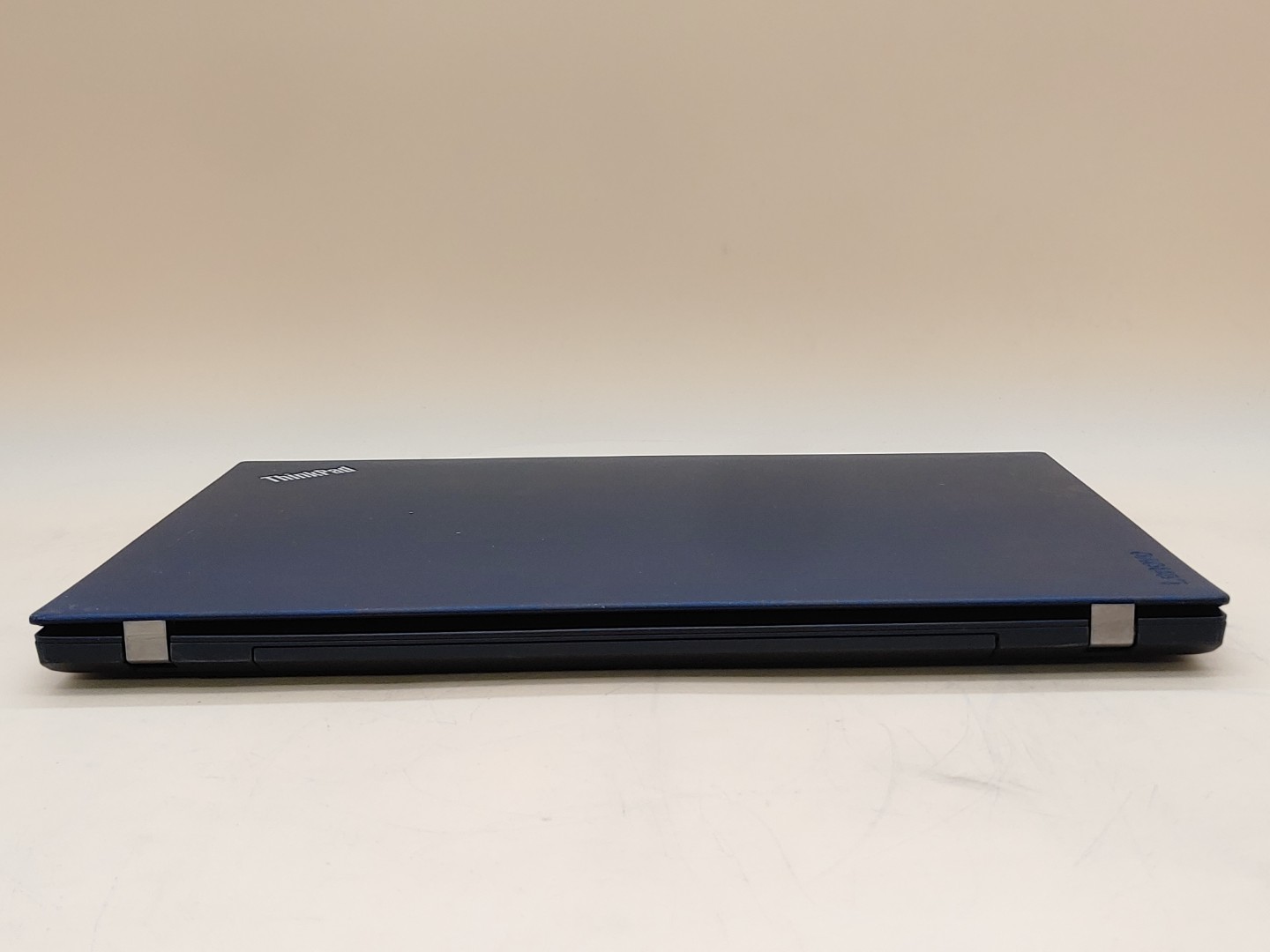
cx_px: 635
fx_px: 1504
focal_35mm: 41
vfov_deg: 35.1
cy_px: 476
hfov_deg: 45.8
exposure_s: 1/78
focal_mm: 4.36
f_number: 1.8
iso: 50
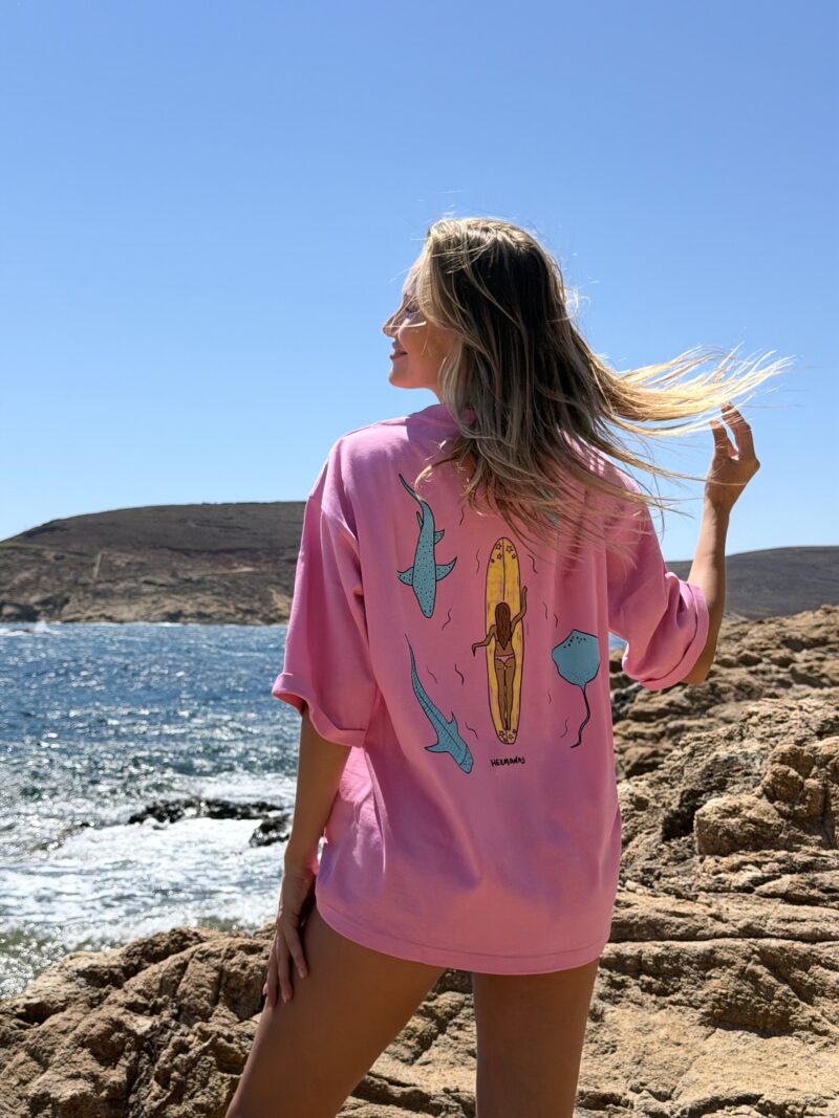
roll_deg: -0.8
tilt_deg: +2.3
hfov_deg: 30.3
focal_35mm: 48
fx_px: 1552
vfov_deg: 39.7
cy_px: 559
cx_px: 420
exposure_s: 1/7143
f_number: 1.78
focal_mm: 6.76
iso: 80
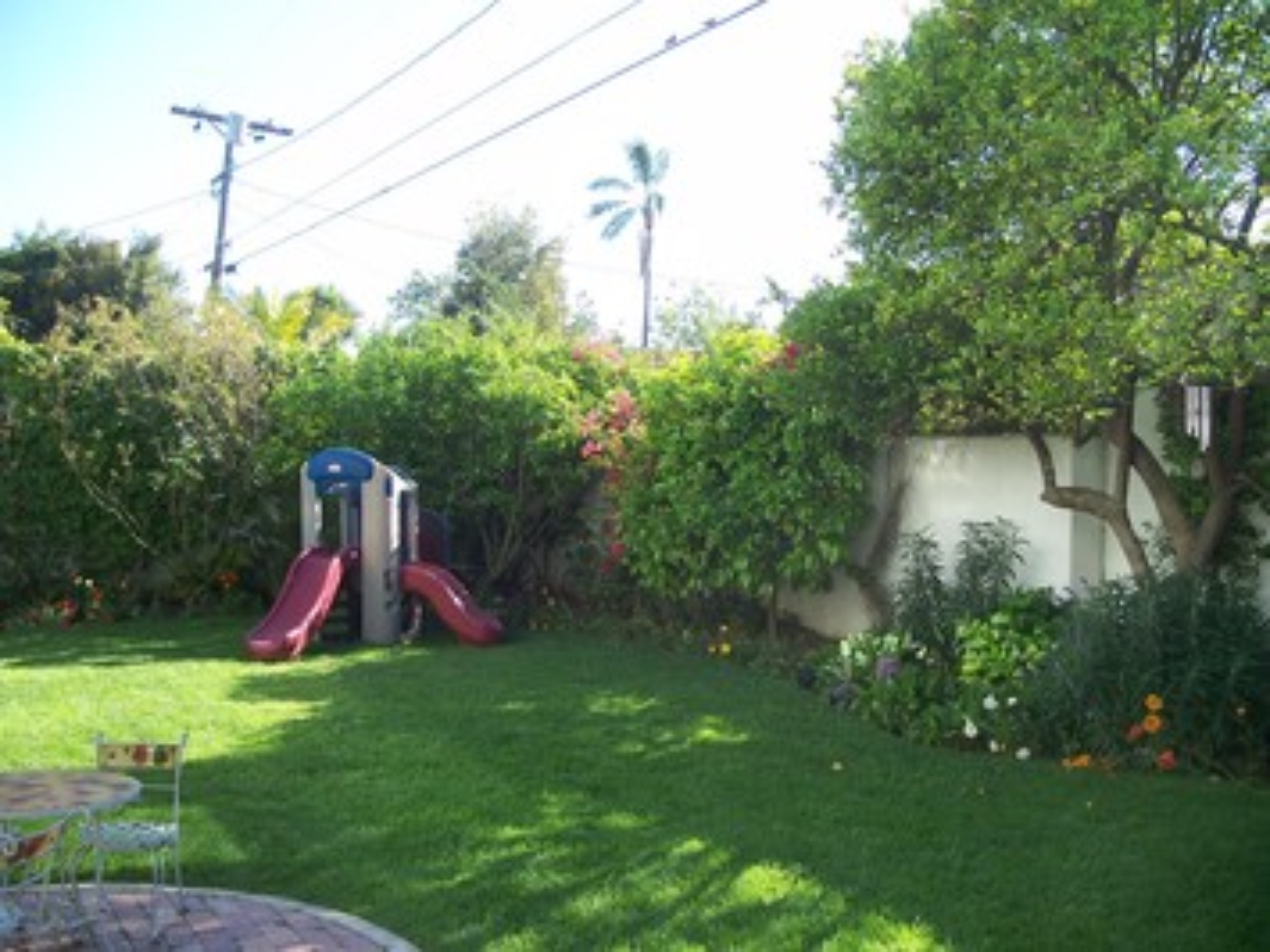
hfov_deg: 50.2
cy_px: 476
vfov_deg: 38.6
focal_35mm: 37
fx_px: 1357
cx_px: 635
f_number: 2.8
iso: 64
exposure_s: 1/200
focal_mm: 7.8
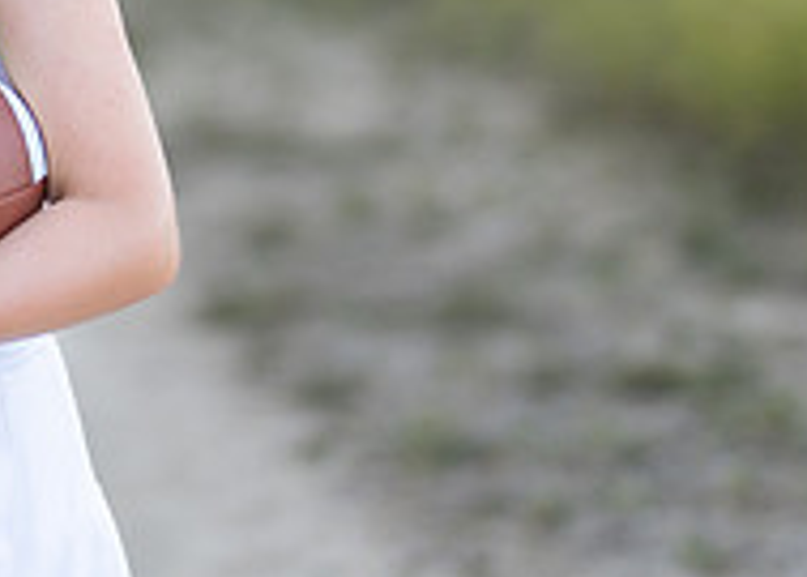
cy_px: -75
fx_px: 4240
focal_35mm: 185
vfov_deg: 7.7
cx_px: -117
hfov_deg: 10.7
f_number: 1.2
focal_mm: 50
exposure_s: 1/1000
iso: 100
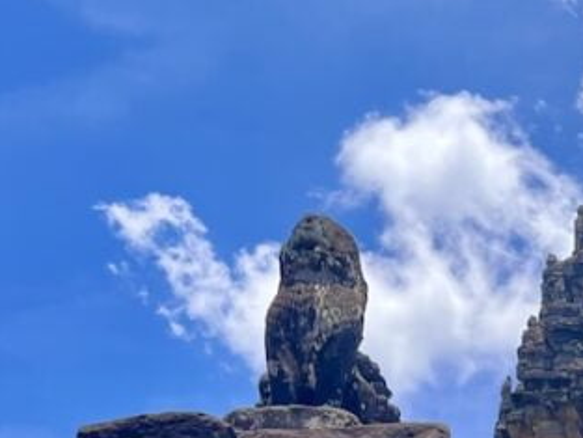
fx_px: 1432
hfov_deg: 22.1
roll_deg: +1.3
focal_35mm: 85
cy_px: 533
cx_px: 592
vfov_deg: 16.6
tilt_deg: +23.6
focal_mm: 5.7
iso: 50
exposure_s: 1/3257
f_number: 1.5
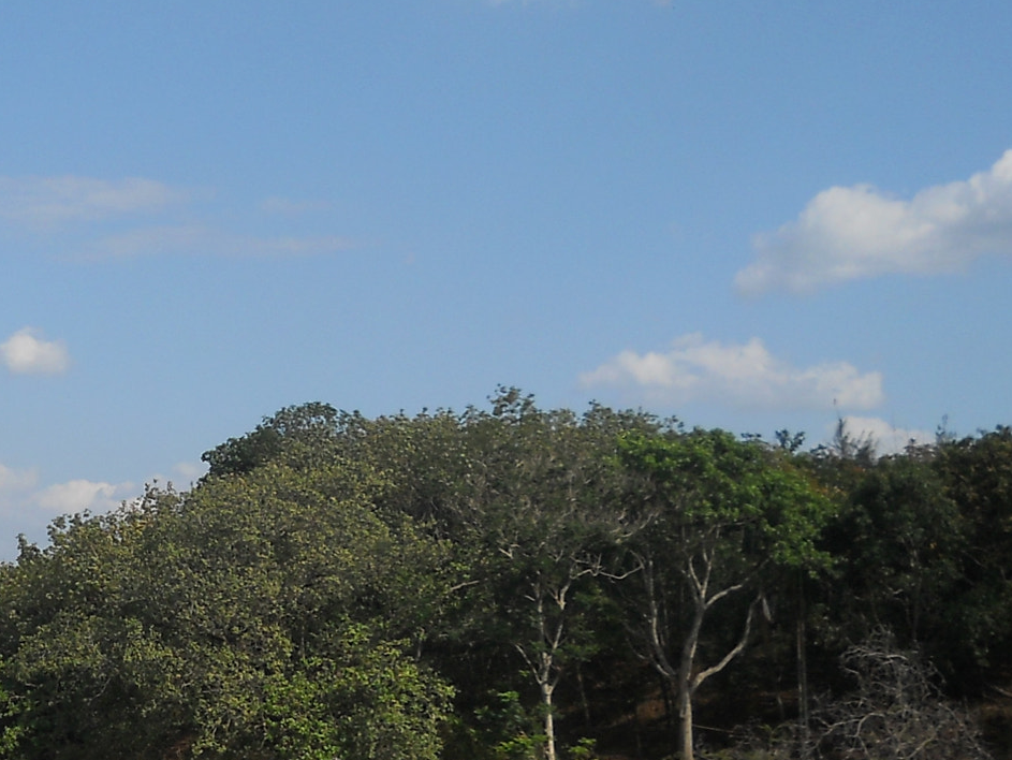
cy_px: 458
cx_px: -5
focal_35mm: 89
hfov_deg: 21.2
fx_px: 2603
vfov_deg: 16.6
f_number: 5.5
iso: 80
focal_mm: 6.72
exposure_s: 1/400
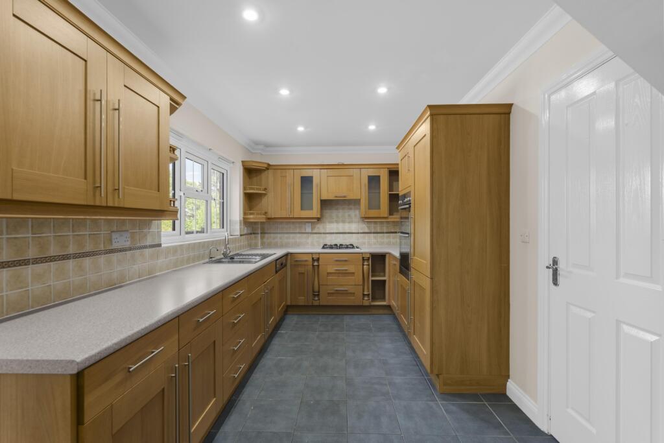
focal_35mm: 16
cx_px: 332
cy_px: 222
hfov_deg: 96.7
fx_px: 295
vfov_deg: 73.8
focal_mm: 16
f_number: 7.1
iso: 320
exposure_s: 1/2
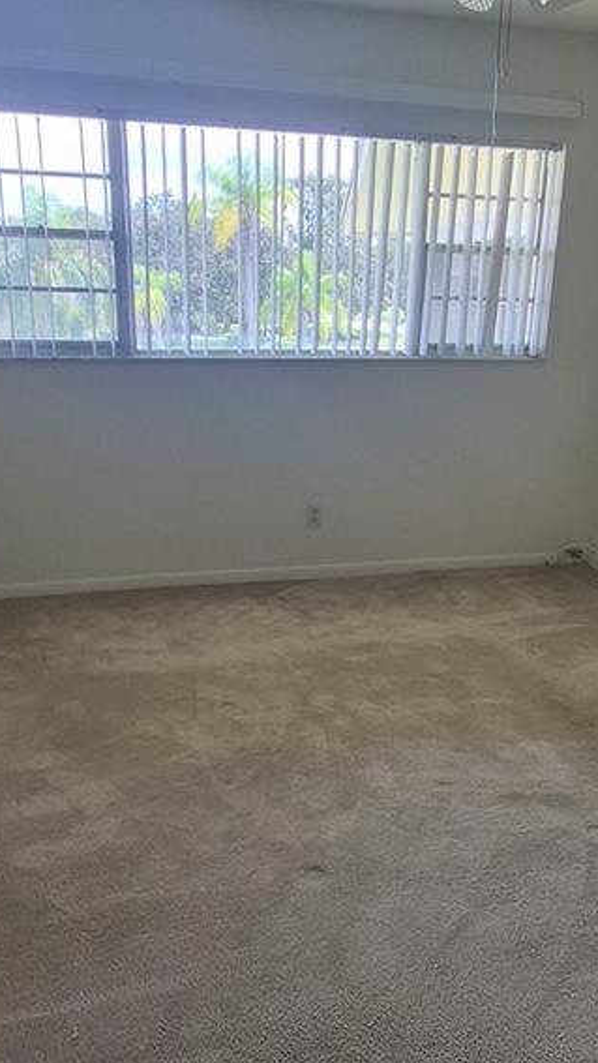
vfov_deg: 64.2
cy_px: 583
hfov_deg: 38.9
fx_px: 846
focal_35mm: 30
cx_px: 307
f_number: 2.2
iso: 80
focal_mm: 1.74
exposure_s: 1/120
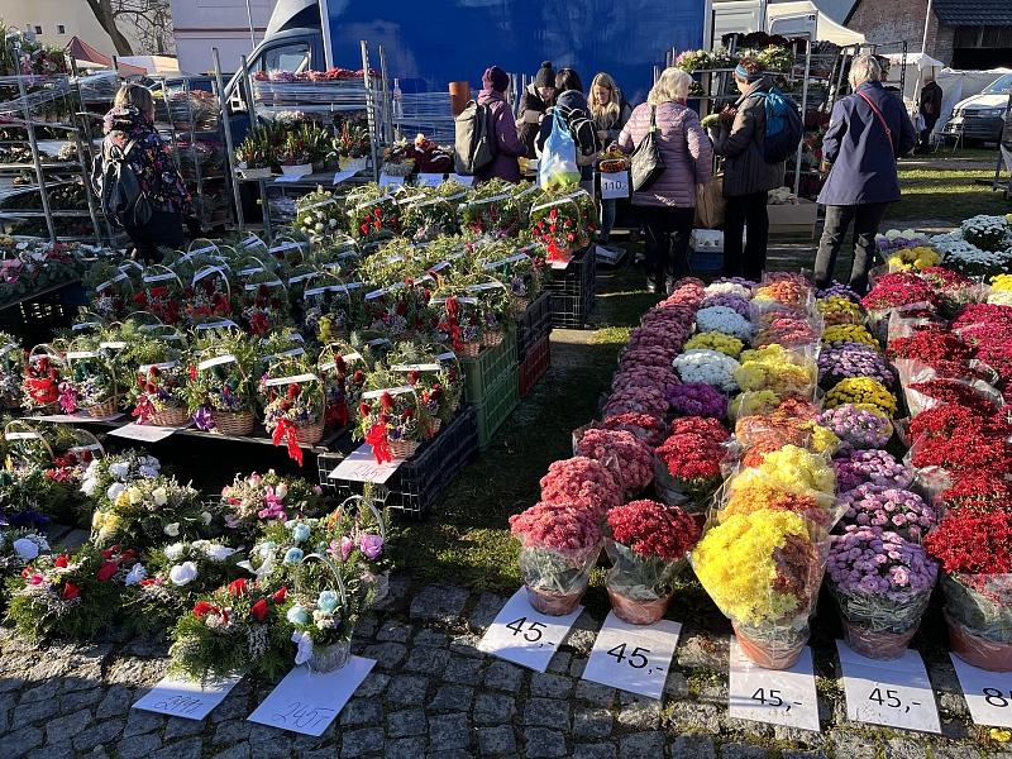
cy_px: 380
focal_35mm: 26
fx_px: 760
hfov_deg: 67.3
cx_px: 506
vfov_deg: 53.1
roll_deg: +1.3
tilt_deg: -19.4
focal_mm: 5.1
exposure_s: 1/544
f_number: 1.6
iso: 50
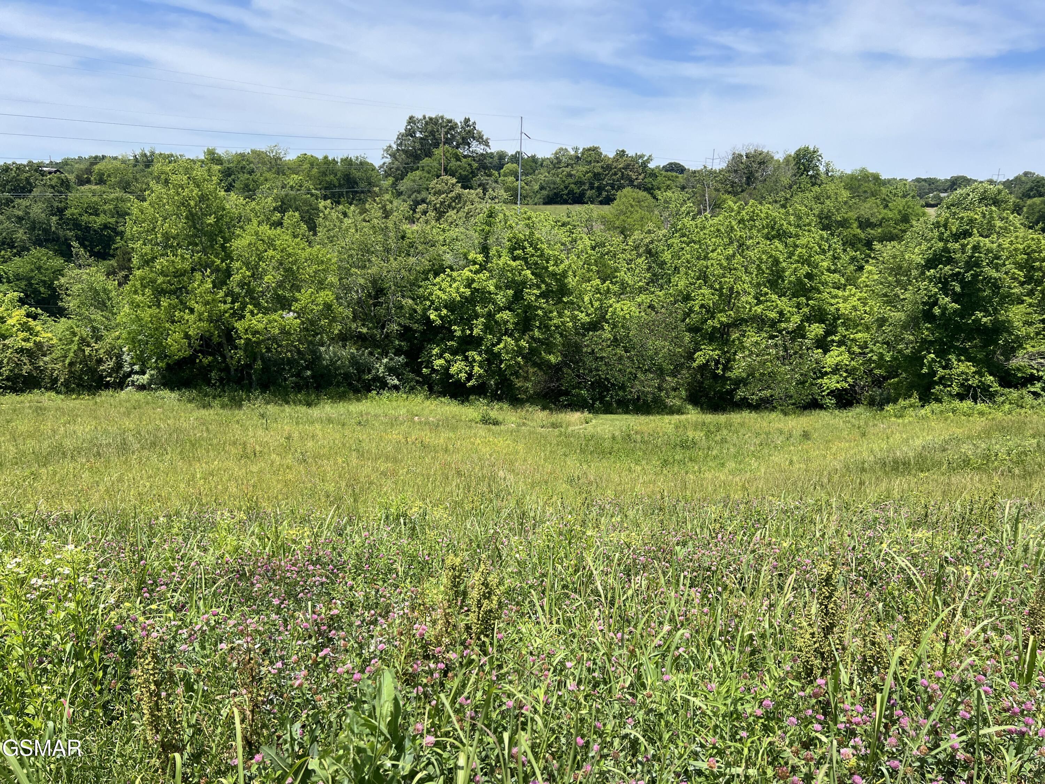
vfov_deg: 53.1
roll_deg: -1.8
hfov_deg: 67.3
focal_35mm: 26
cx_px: 522
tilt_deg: -11.7
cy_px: 392
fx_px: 785
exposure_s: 1/2353
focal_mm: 5.7
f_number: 1.5
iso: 50
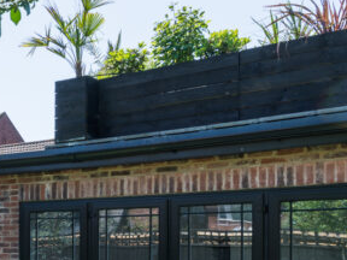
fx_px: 591
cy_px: 249
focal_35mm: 59
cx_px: -192
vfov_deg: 23.9
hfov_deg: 24.4
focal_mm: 17
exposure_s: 1/125
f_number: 9
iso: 100
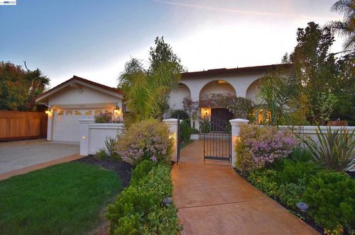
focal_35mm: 15
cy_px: 118
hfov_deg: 100.5
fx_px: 148
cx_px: 178
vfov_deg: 77.2
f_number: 4.5
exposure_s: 1/60
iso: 1400
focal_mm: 10
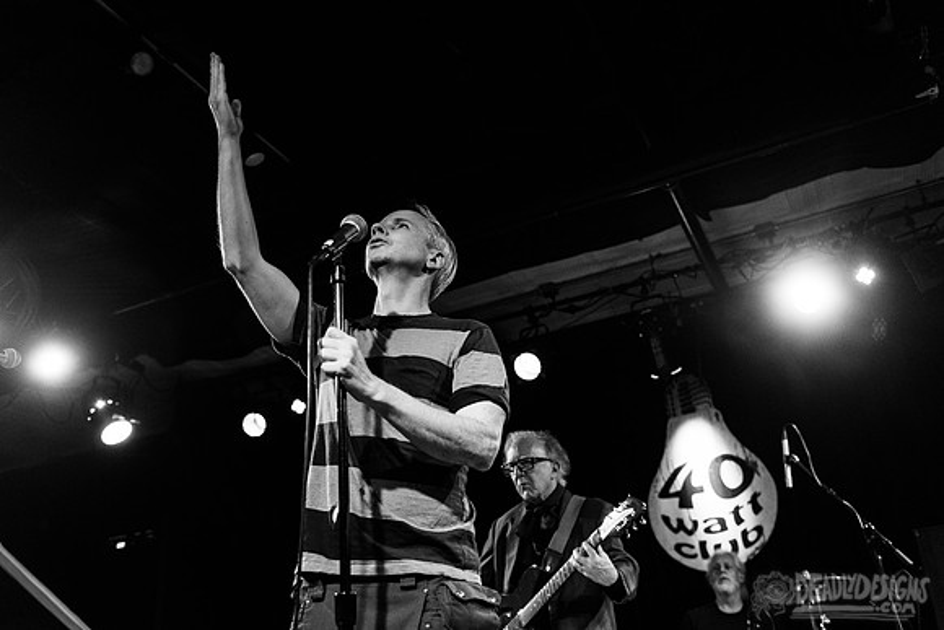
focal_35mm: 34
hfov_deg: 55.8
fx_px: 892
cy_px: 315
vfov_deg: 38.9
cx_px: 472
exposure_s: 1/160
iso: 2000
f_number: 3.2
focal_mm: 34
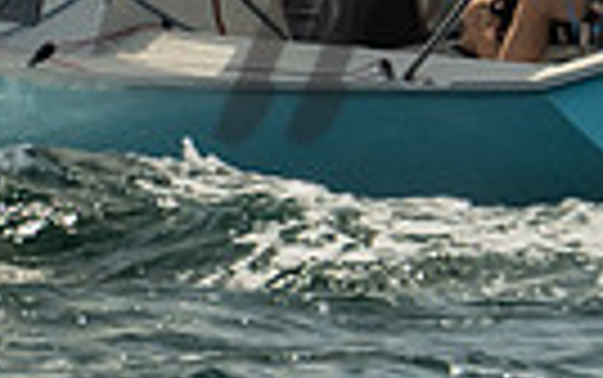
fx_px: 22270
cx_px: 116
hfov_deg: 1.6
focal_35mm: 1354
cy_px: -636
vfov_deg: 1.0
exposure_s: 1/1000
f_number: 6.3
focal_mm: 145
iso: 320
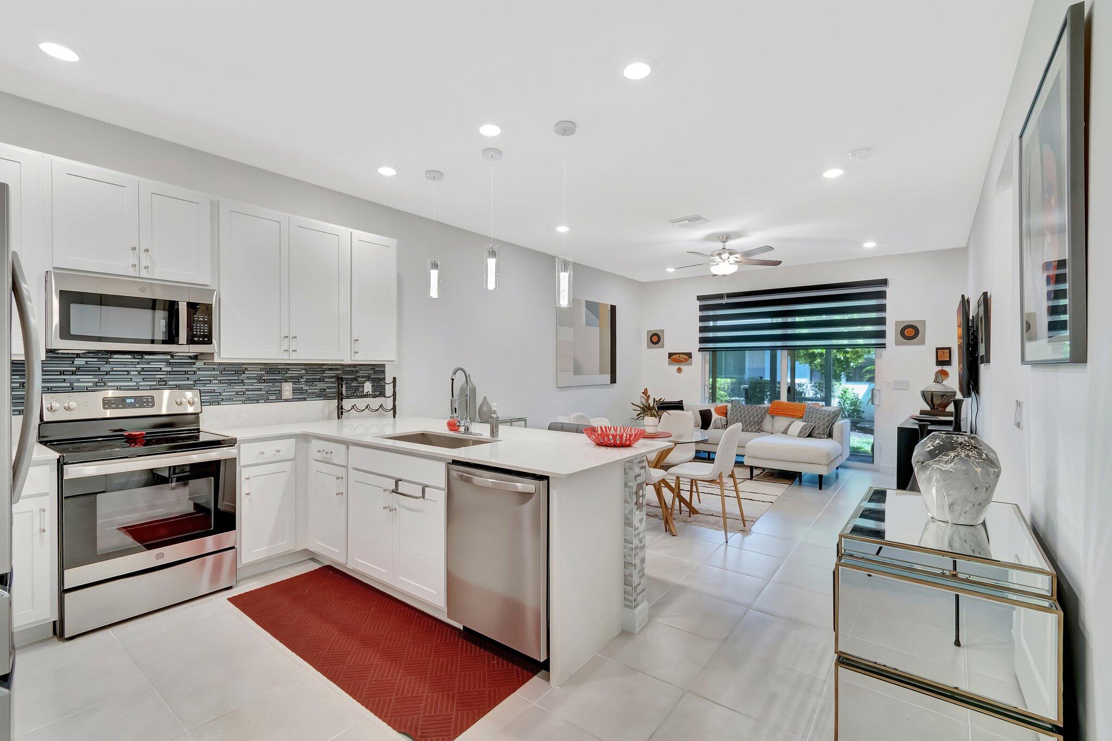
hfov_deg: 100.4
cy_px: 370
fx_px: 463
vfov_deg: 77.3
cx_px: 556
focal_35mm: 15
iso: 1000
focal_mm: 10
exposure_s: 1/13
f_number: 8
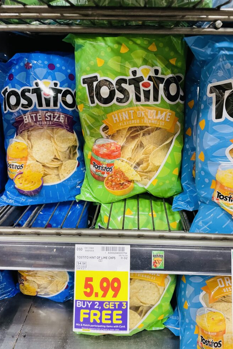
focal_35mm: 28
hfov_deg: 46.3
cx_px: 131
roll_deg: -0.4
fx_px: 272
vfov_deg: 65.5
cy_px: 173
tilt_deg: -23.4
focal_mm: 4.2
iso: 250
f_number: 1.6
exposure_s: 1/60
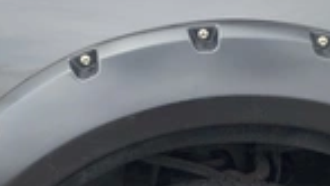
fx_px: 806
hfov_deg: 22.8
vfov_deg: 12.9
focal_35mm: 92
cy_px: 224
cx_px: 260
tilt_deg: -27.8
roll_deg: -0.2
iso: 25
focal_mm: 3.3
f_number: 2.4
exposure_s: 1/251
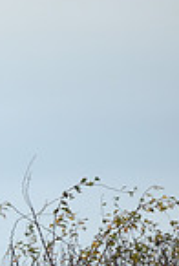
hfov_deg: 1.7
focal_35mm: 792
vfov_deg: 2.6
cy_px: 281
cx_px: -300
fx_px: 5879
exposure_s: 1/1000
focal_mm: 200
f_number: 5
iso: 1250
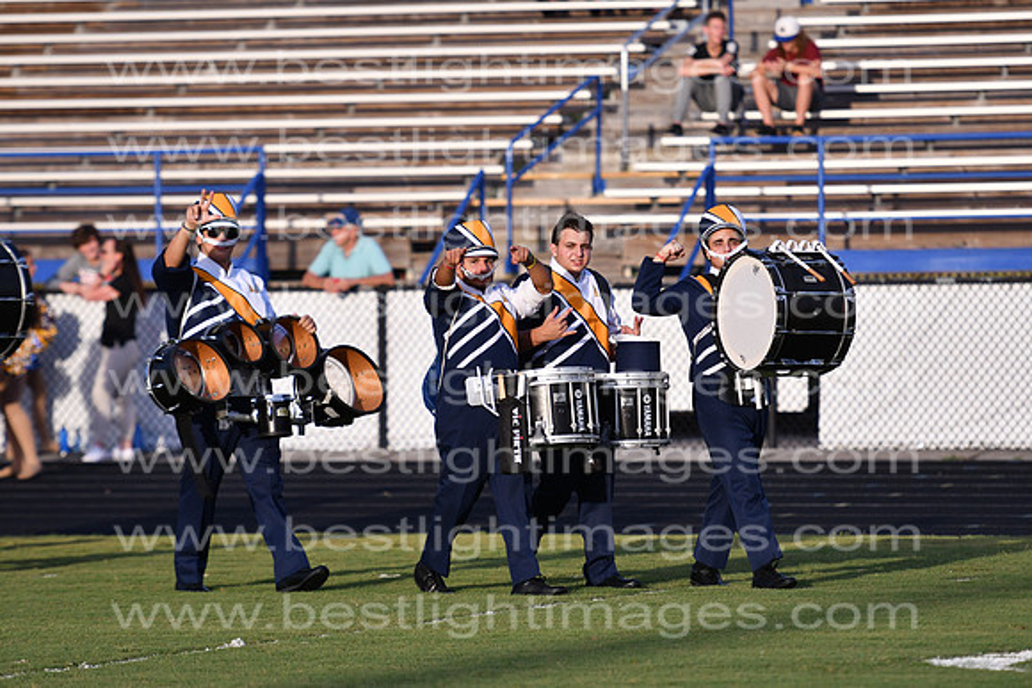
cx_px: 516
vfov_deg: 5.4
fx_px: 7311
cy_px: 344
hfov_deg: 8.1
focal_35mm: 255
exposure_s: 1/3200
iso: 400
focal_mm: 170
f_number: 3.2
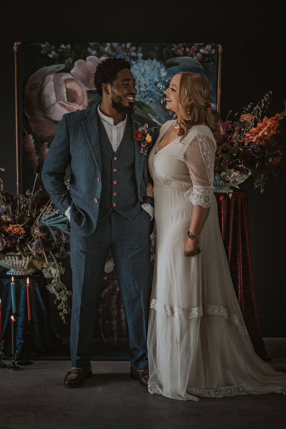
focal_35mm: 85
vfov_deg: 23.9
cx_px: 143
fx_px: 1013
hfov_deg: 16.1
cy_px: 214
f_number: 1.4
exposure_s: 1/640
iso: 800
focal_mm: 85
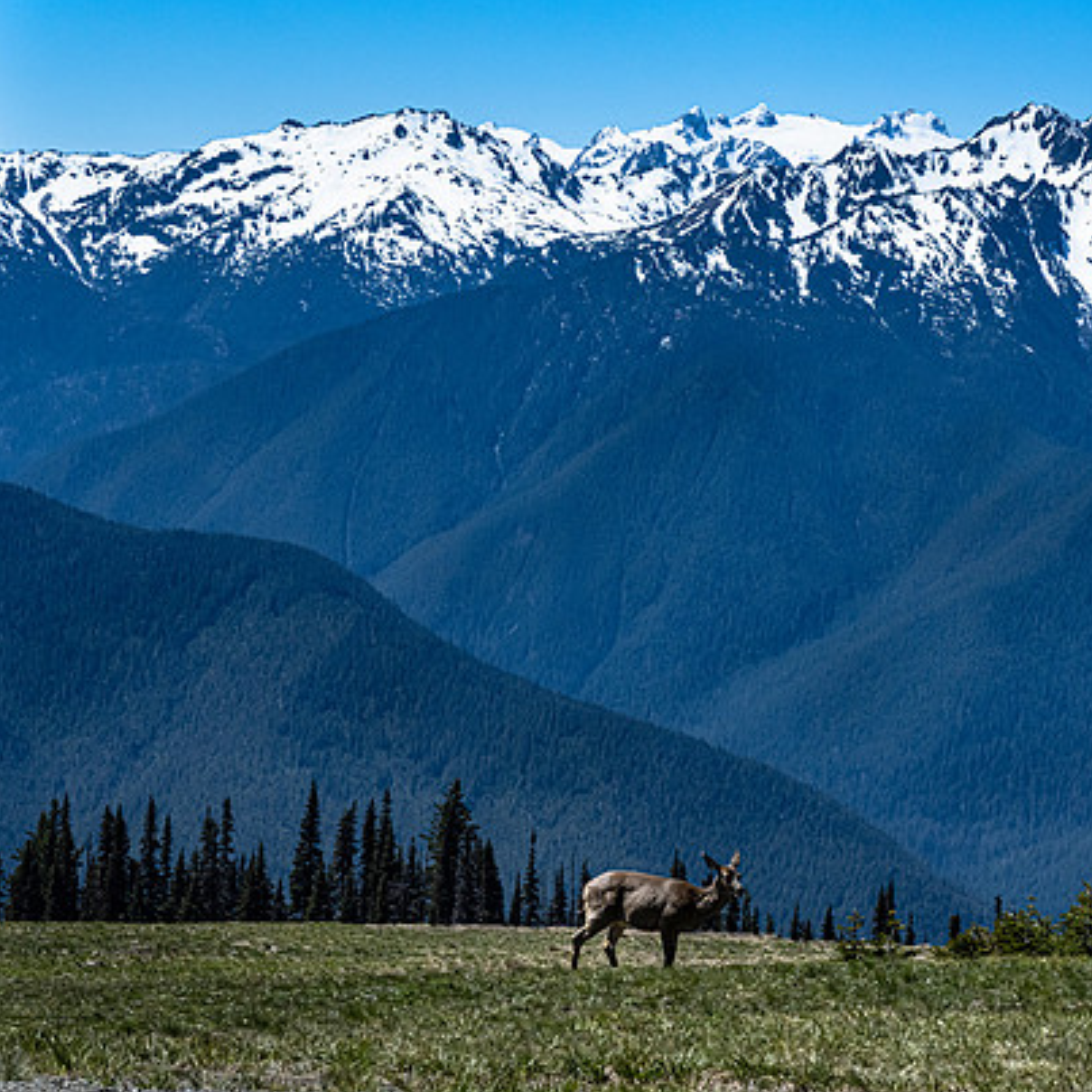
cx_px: 637
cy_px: 555
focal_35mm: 102
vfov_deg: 17.1
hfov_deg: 17.0
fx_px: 3640
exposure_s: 1/1000
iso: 800
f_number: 11
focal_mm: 68
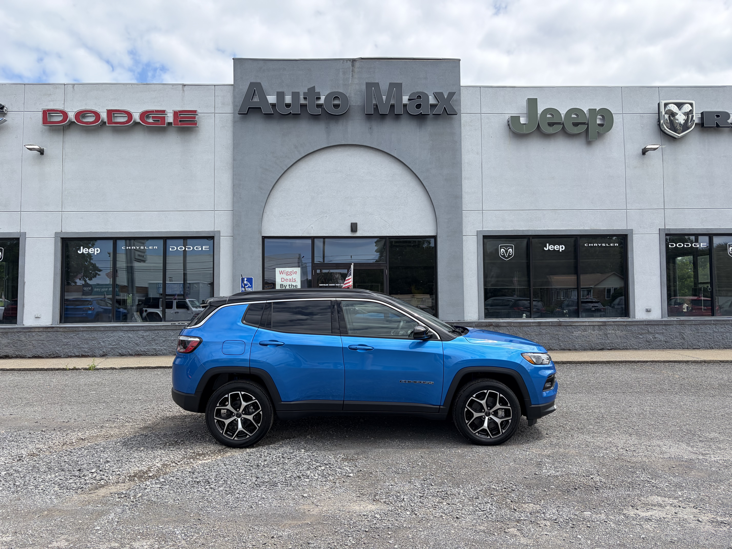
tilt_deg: +5.8
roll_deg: +0.6
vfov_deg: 53.1
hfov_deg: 67.3
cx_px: 366
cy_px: 274
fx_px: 550
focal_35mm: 26
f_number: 1.6
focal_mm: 5.96
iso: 50
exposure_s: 1/2865
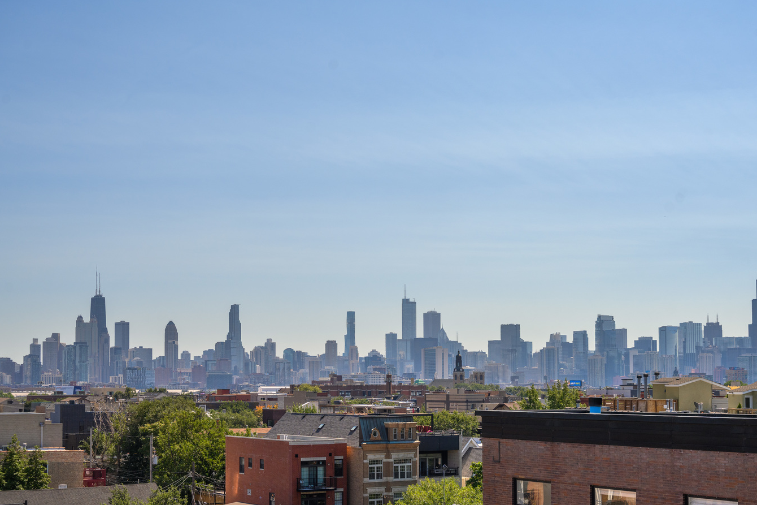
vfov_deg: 25.9
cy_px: 297
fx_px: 1093
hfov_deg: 38.1
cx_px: 438
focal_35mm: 52
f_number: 7.1
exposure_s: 1/1250
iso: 320
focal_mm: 43
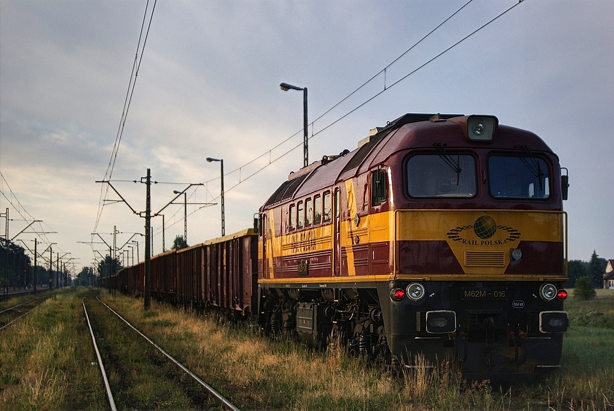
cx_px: 307
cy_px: 206
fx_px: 1408
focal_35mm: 82
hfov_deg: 24.6
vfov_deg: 16.6
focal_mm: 55
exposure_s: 1/320
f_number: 5.6
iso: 100
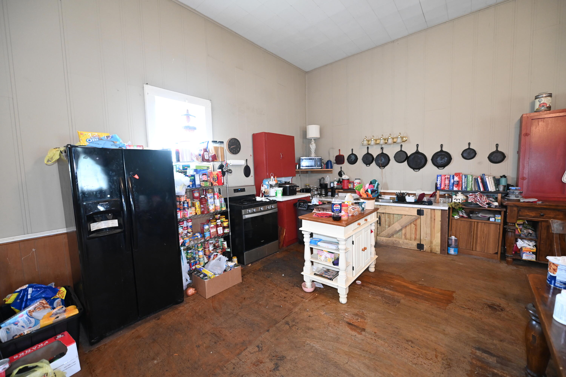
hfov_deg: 104.3
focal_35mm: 14
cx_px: 283
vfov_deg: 81.1
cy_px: 188
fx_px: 220
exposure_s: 1/125
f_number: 2.8
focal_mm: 14
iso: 2800
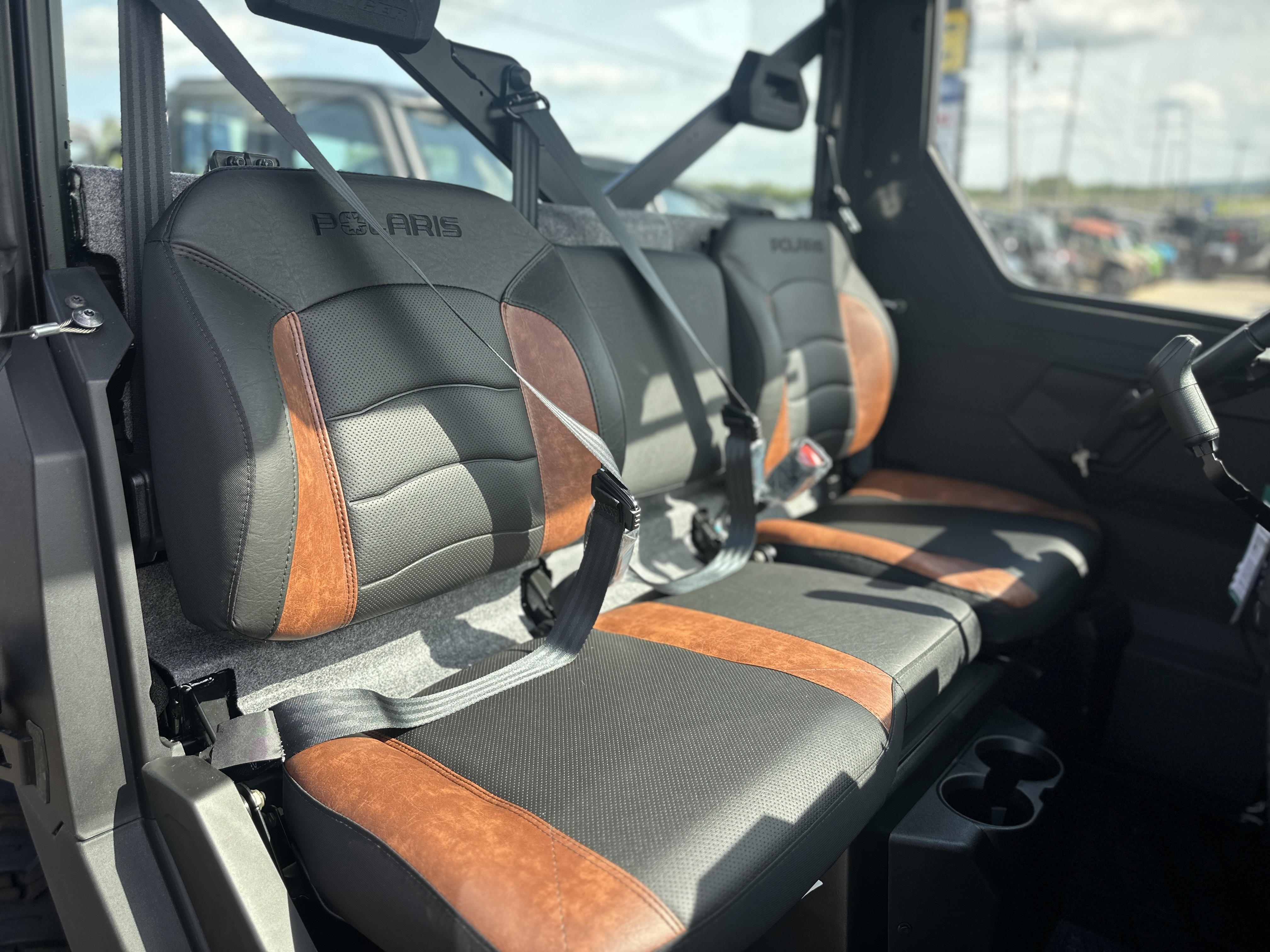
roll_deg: +1.0
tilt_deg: -16.8
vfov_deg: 56.8
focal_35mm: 24
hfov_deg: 71.6
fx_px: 881
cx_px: 635
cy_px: 476
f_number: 1.78
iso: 80
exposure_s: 1/496
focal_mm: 6.86
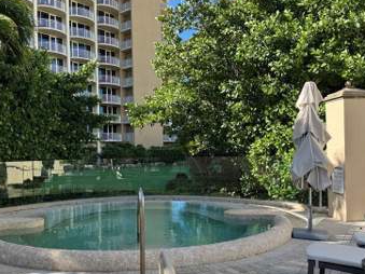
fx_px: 358
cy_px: 146
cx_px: 155
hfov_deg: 53.8
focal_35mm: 34
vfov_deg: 41.7
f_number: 1.78
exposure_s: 1/1193
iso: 80
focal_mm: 6.76
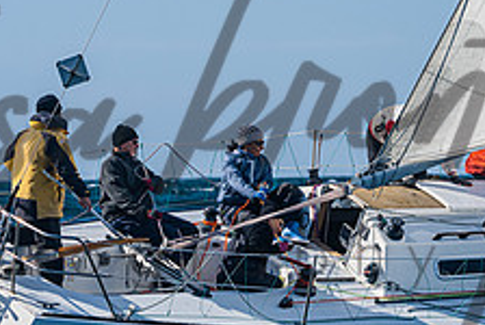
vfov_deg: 2.8
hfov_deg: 4.2
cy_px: 94
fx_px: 6623
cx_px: 340
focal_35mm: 491
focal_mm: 190
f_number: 6.3
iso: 320
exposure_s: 1/3200
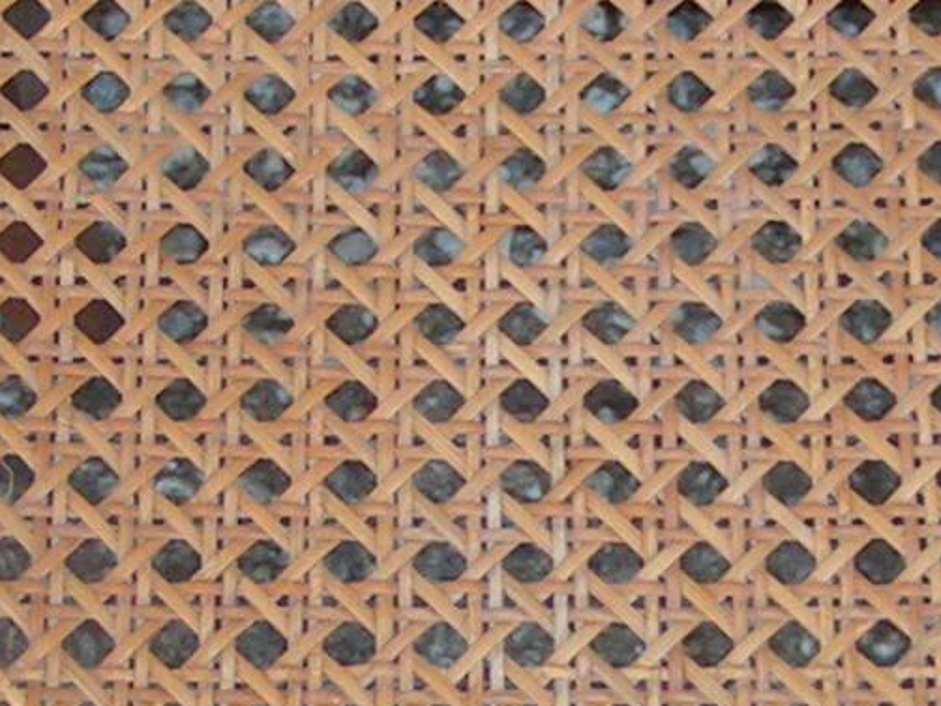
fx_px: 4216
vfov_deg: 9.6
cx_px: 583
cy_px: 509
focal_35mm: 155
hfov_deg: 12.7
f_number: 2.8
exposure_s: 1/50
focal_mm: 5.8
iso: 50
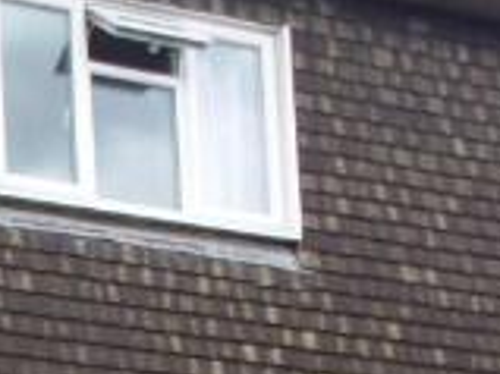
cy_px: 770
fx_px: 2050
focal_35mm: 142
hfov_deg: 12.7
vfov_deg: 9.7
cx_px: -384
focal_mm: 4
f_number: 3
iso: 100
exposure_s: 1/320
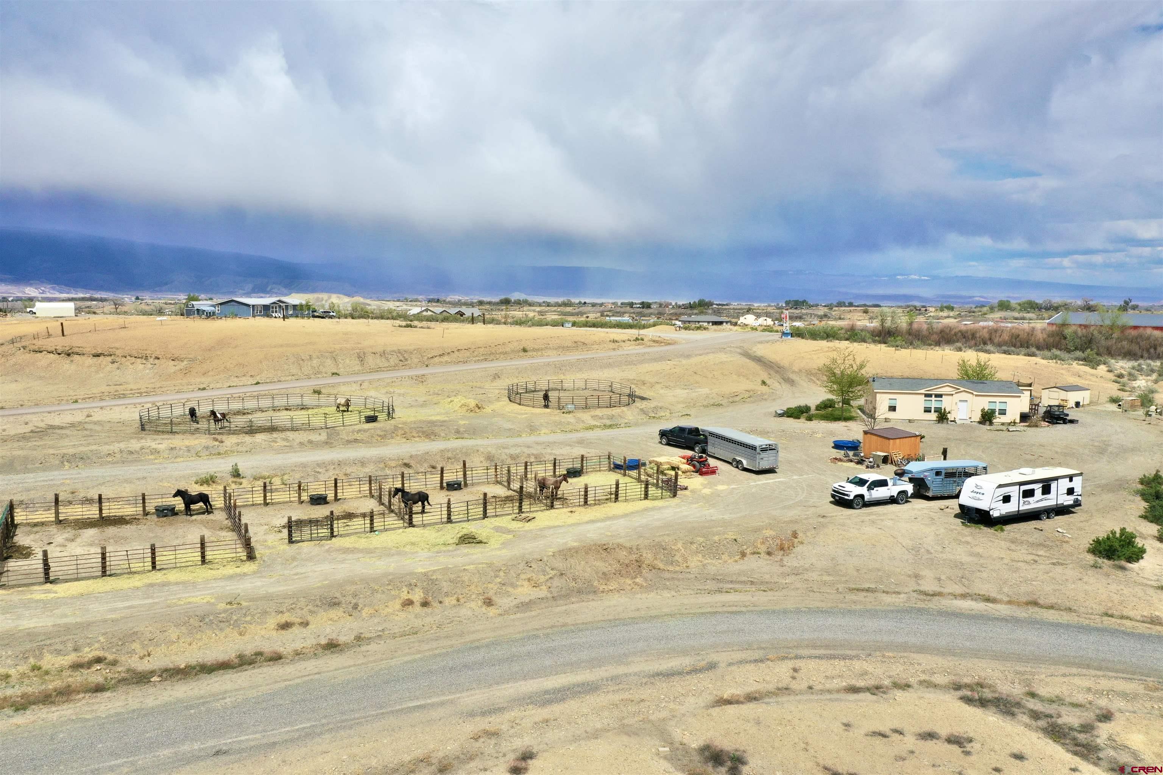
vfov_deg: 46.4
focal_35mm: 28
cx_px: 582
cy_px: 388
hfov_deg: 65.5
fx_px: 904
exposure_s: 1/800
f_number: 7.1
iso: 100
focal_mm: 10.26
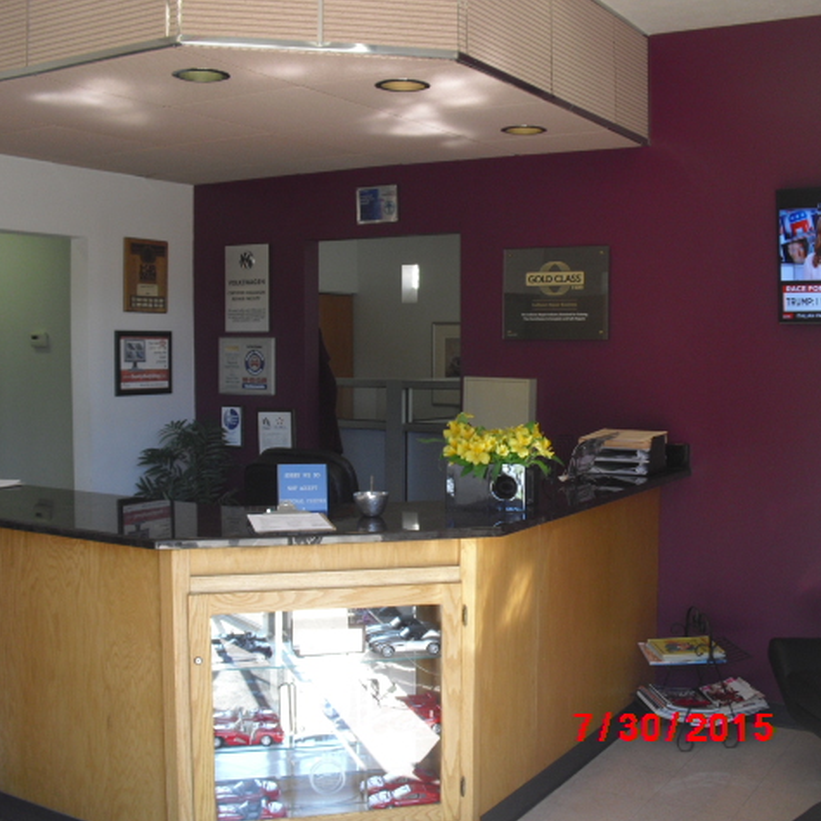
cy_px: 412
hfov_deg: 39.2
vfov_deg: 39.2
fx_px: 1154
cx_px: 430
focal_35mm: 43
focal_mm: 6.3
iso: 100
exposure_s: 1/80
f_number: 3.1
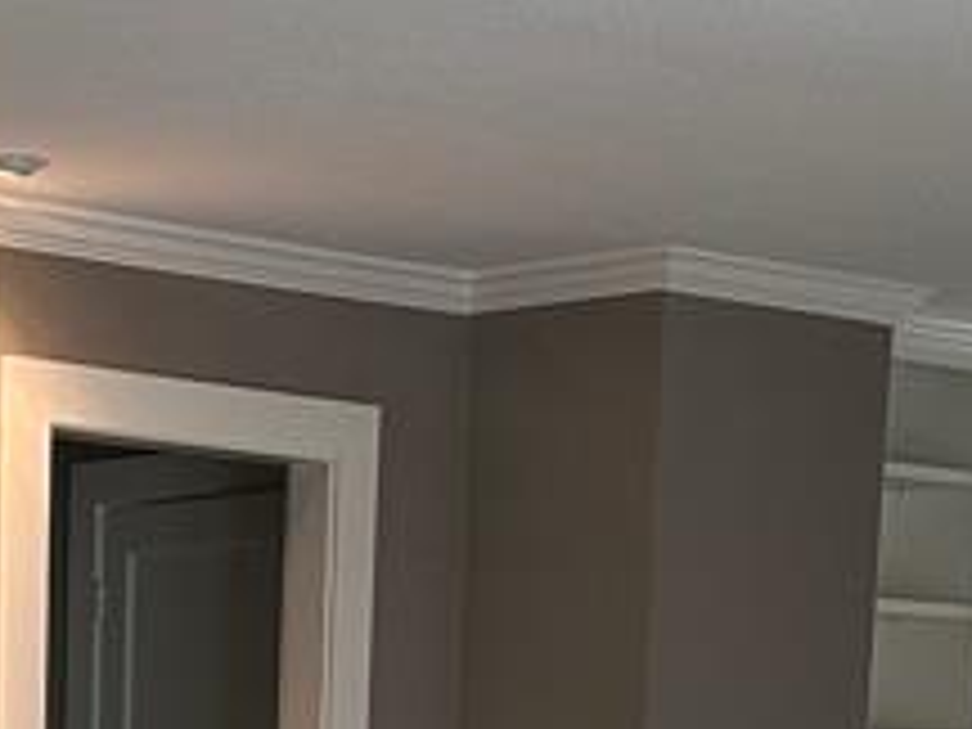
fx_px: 3201
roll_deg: -1.3
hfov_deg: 17.0
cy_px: 1184
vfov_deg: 12.2
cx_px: 86
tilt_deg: -6.7
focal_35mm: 114
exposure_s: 1/120
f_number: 1.78
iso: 200
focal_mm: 6.86
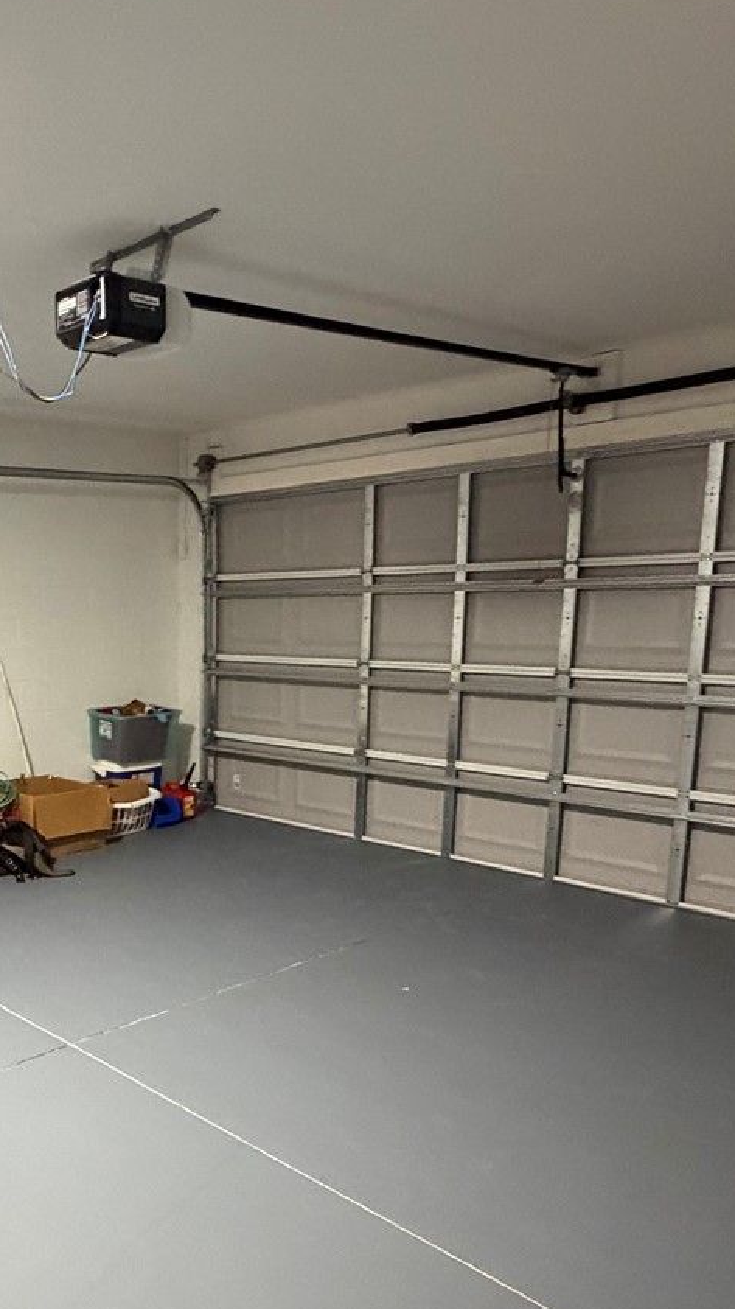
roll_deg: +1.5
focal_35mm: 29
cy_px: 785
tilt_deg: -10.1
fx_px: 1006
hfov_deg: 37.0
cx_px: 47
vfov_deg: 65.5
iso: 1000
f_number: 2.2
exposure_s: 1/60
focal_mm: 2.22
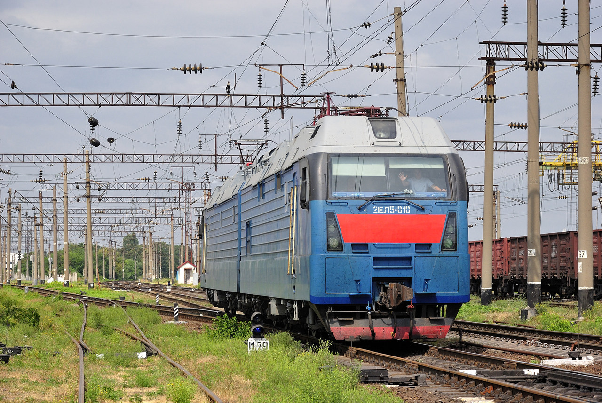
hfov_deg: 20.6
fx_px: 1658
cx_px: 301
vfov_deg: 13.9
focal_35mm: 99
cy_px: 202
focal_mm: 66
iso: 200
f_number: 5.6
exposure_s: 1/1000
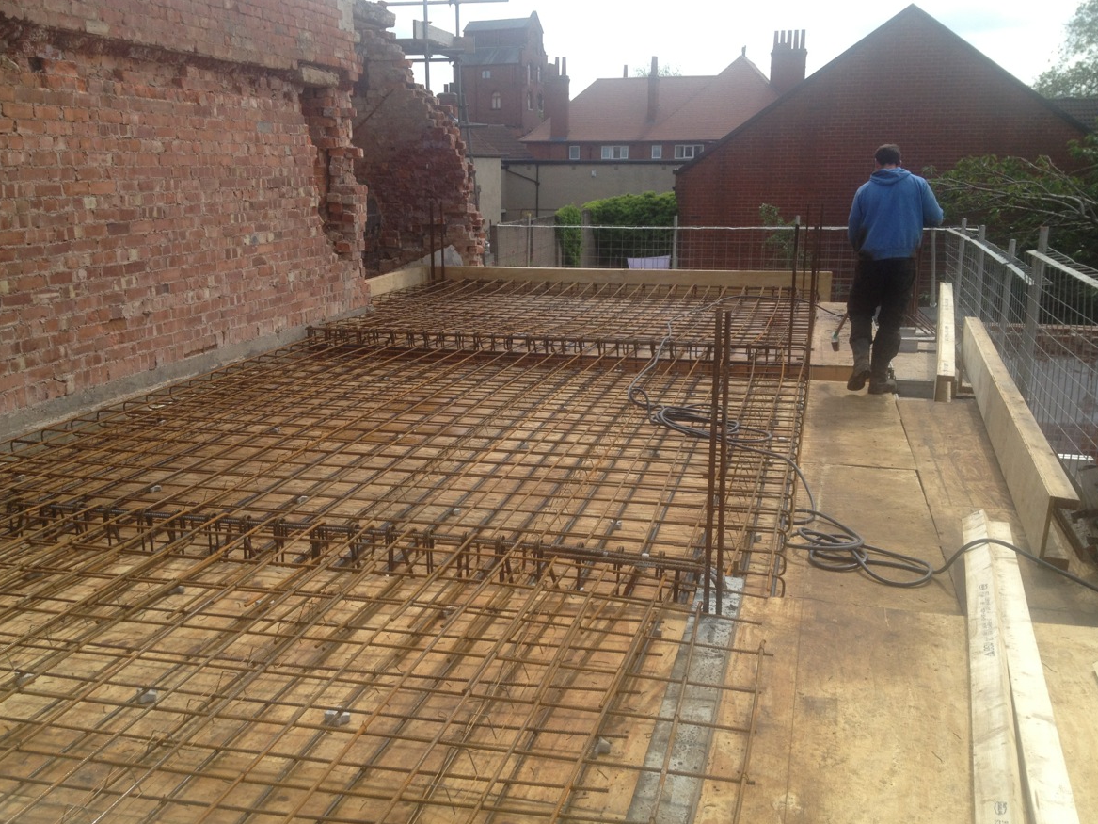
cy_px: 406
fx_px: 1142
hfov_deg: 51.4
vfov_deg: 39.6
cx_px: 547
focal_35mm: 36
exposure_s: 1/1126
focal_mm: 4.28
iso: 64
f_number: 2.4
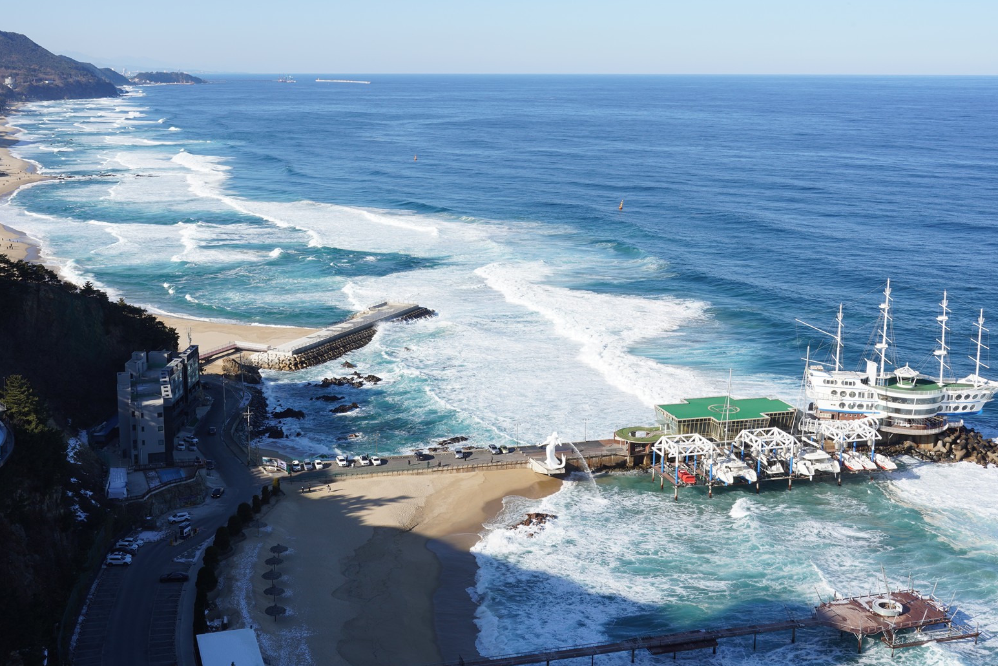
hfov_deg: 44.5
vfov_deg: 30.5
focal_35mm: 44
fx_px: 1220
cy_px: 275
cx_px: 459
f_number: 18
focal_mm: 34
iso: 200
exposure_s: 1/100
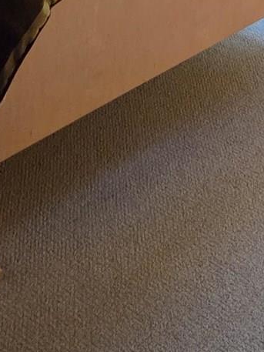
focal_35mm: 116
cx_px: 31
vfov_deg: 14.1
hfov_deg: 12.7
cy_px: -360
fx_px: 1179
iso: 1600
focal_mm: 5.4
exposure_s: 1/120
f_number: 1.8
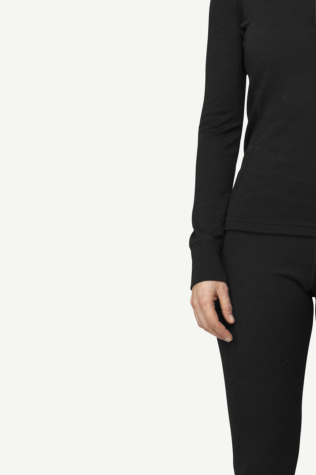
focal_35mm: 197
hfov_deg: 6.9
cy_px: 270
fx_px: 2595
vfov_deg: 10.4
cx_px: 301
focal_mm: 70
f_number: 5
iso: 500
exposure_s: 1/80
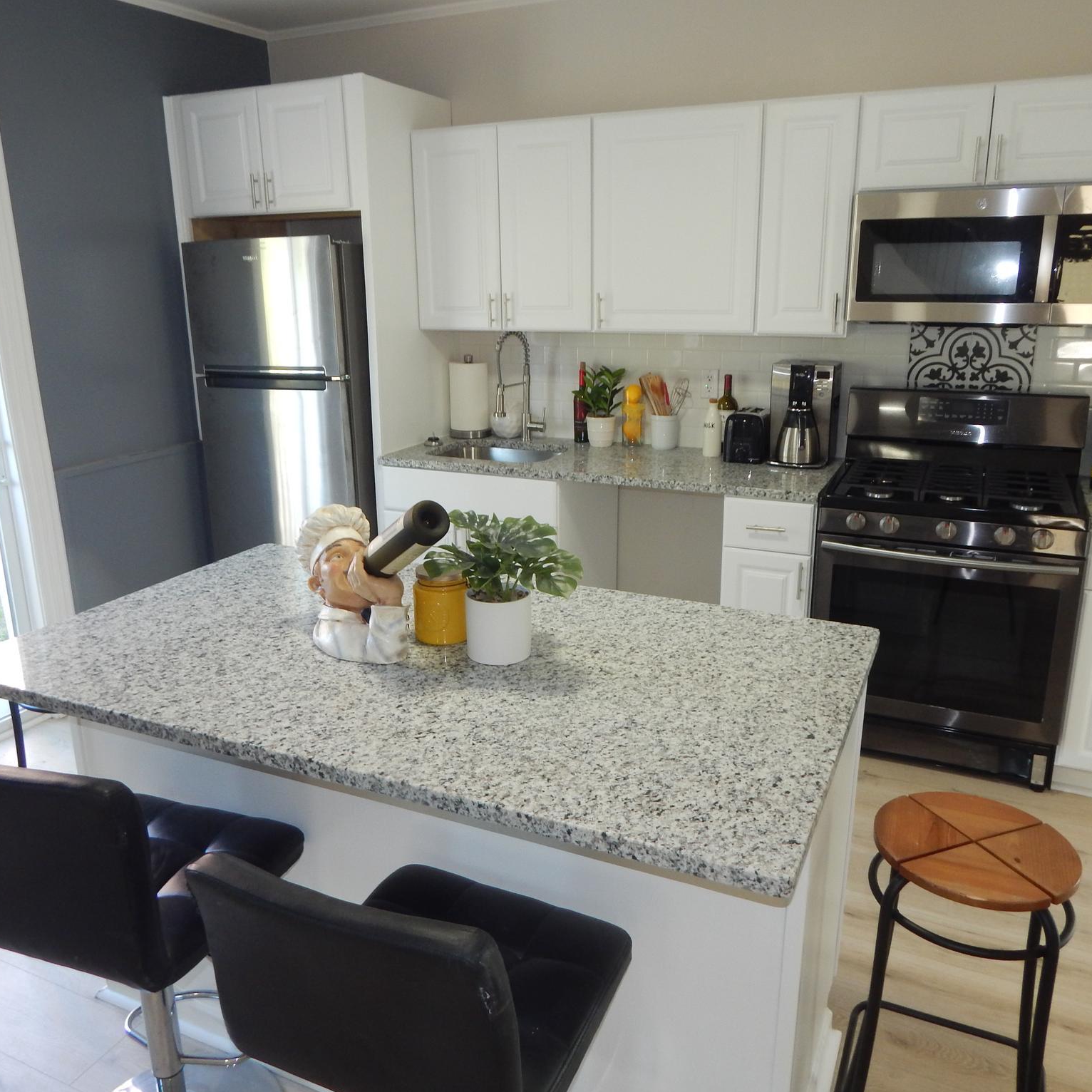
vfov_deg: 60.9
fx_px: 928
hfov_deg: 60.9
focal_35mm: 26
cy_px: 547
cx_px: 538
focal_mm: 4
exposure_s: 1/30
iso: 180
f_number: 3
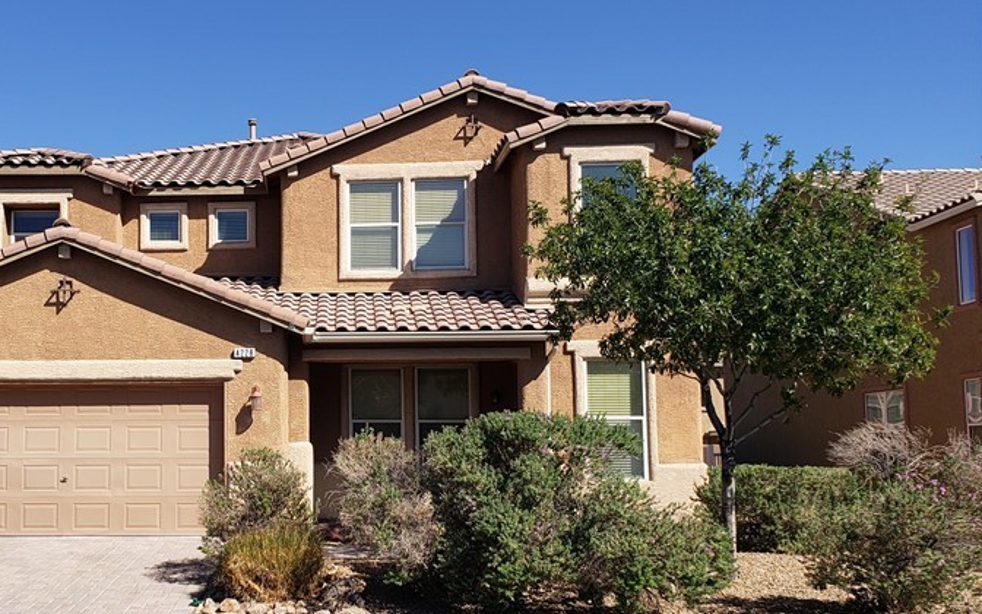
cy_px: 352
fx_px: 1124
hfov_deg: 45.4
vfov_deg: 30.5
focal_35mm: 42
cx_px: 235
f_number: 2.4
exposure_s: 1/1732
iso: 50
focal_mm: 4.3
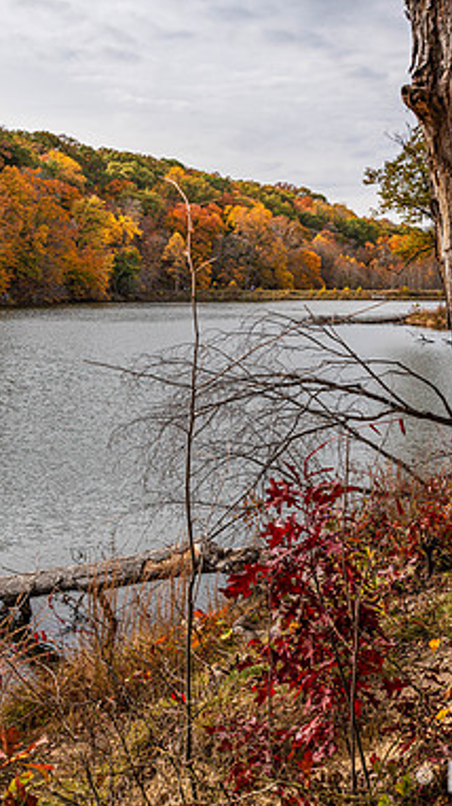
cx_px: 275
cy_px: 405
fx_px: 1088
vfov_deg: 40.6
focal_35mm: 51
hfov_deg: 23.4
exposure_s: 1/200
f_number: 8
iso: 64
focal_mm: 32
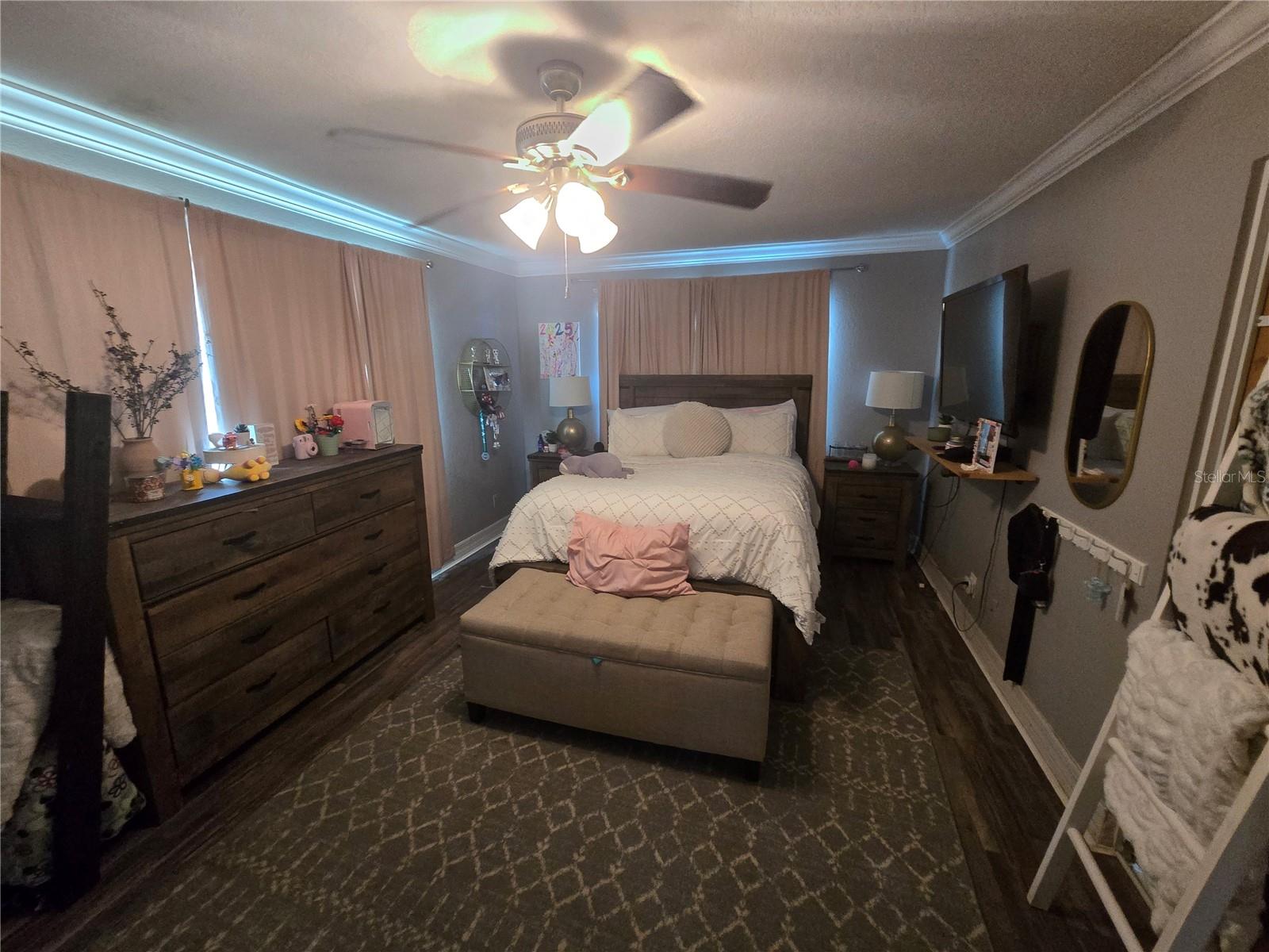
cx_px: 634
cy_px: 476
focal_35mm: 13
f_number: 2.2
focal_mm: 2.2
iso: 1000
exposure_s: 1/60
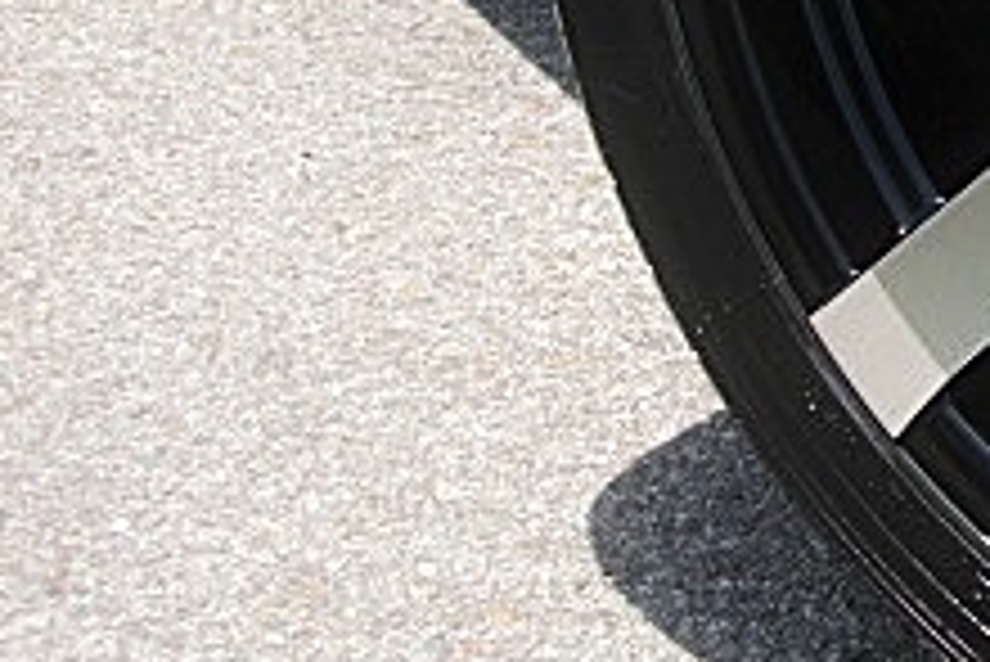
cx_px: 1264
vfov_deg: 12.3
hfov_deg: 17.6
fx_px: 2999
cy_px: -104
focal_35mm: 109
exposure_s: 1/500
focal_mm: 6.3
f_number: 2.8
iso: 50
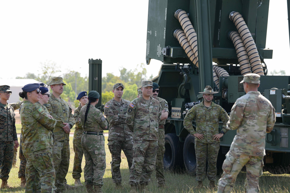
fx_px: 902
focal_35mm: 112
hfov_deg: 18.3
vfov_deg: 12.2
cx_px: 145
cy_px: 96
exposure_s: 1/320
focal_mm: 112
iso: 100
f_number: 4
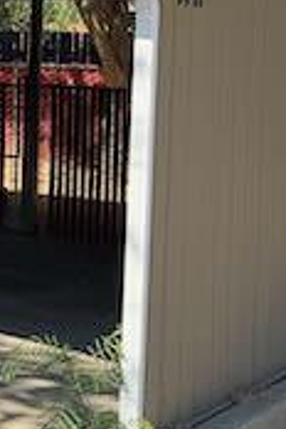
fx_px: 1096
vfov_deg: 21.5
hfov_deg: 11.5
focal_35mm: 92
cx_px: -459
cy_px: 27
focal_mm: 6.76
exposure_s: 1/782
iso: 80
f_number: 1.78
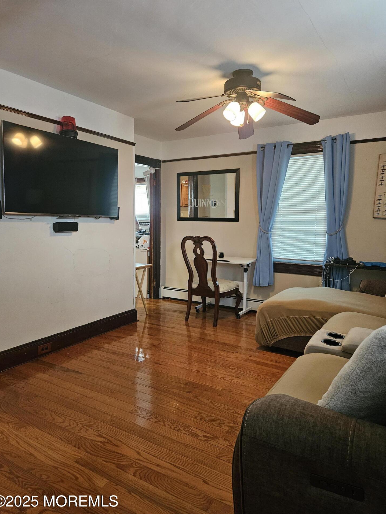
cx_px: 194
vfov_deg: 71.6
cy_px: 258
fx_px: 357
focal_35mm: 24
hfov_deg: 56.8
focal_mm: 5.4
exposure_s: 1/60
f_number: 1.8
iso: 640
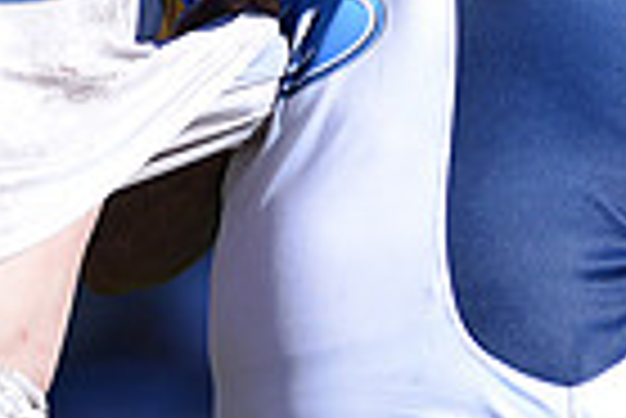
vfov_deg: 0.8
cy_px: -249
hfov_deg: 1.2
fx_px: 30549
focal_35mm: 1755
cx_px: -221
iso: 200
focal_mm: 420
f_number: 4
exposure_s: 1/1250
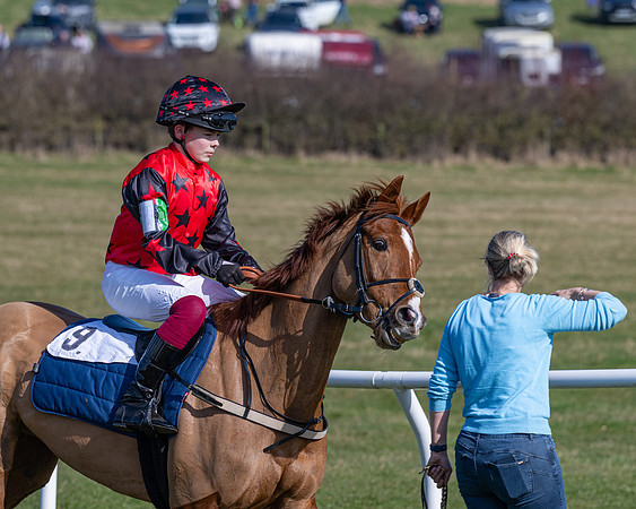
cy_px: 255
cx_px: 356
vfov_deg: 5.7
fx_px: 5090
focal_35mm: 271
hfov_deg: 7.1
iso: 200
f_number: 5
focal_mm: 160
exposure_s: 1/2000
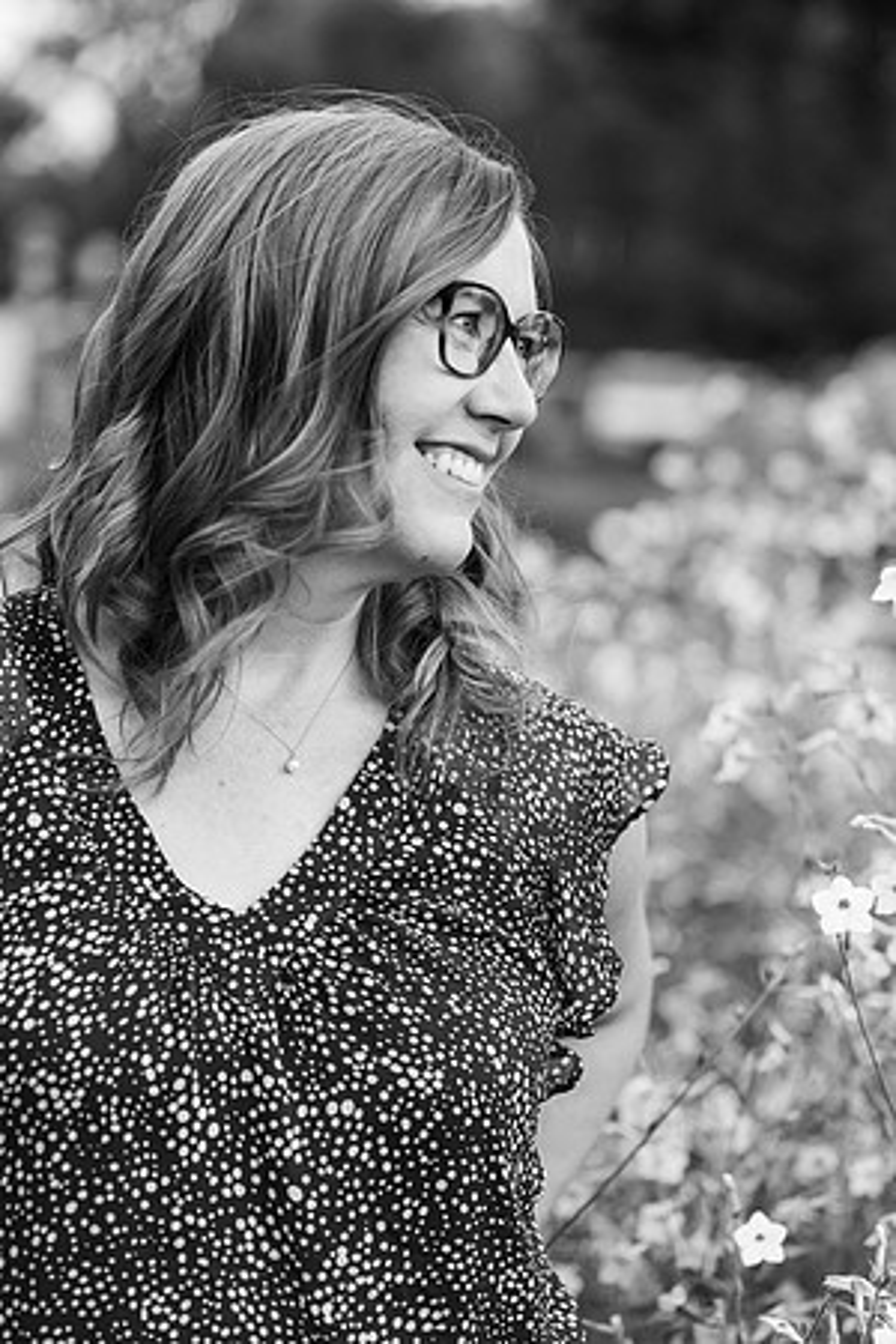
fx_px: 3173
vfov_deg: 23.9
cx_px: 448
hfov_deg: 16.1
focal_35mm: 85
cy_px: 672
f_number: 3.2
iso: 4000
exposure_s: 1/400
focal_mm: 85
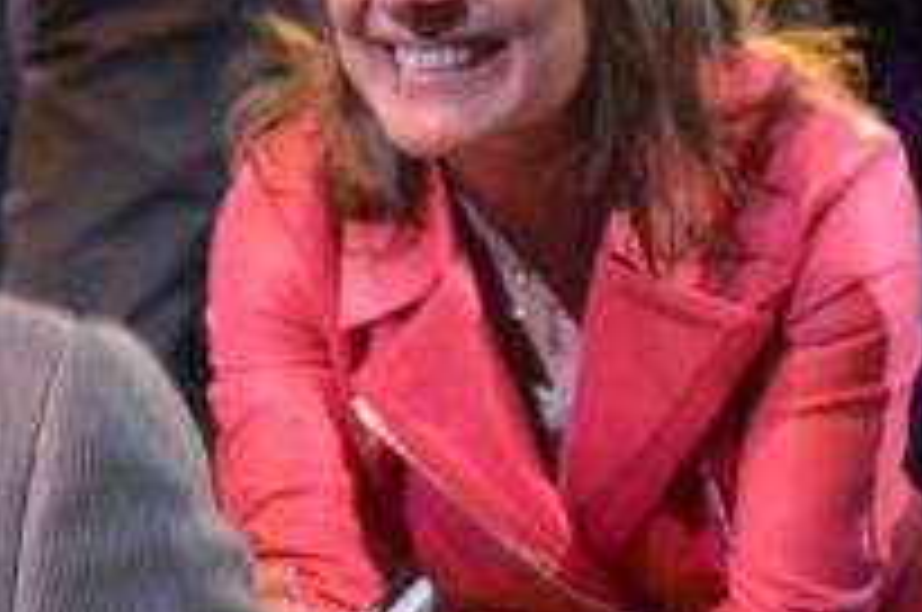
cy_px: 279
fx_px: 2429
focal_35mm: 95
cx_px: 342
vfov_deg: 14.3
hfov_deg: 21.4
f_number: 3.8
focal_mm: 20
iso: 400
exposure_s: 1/15
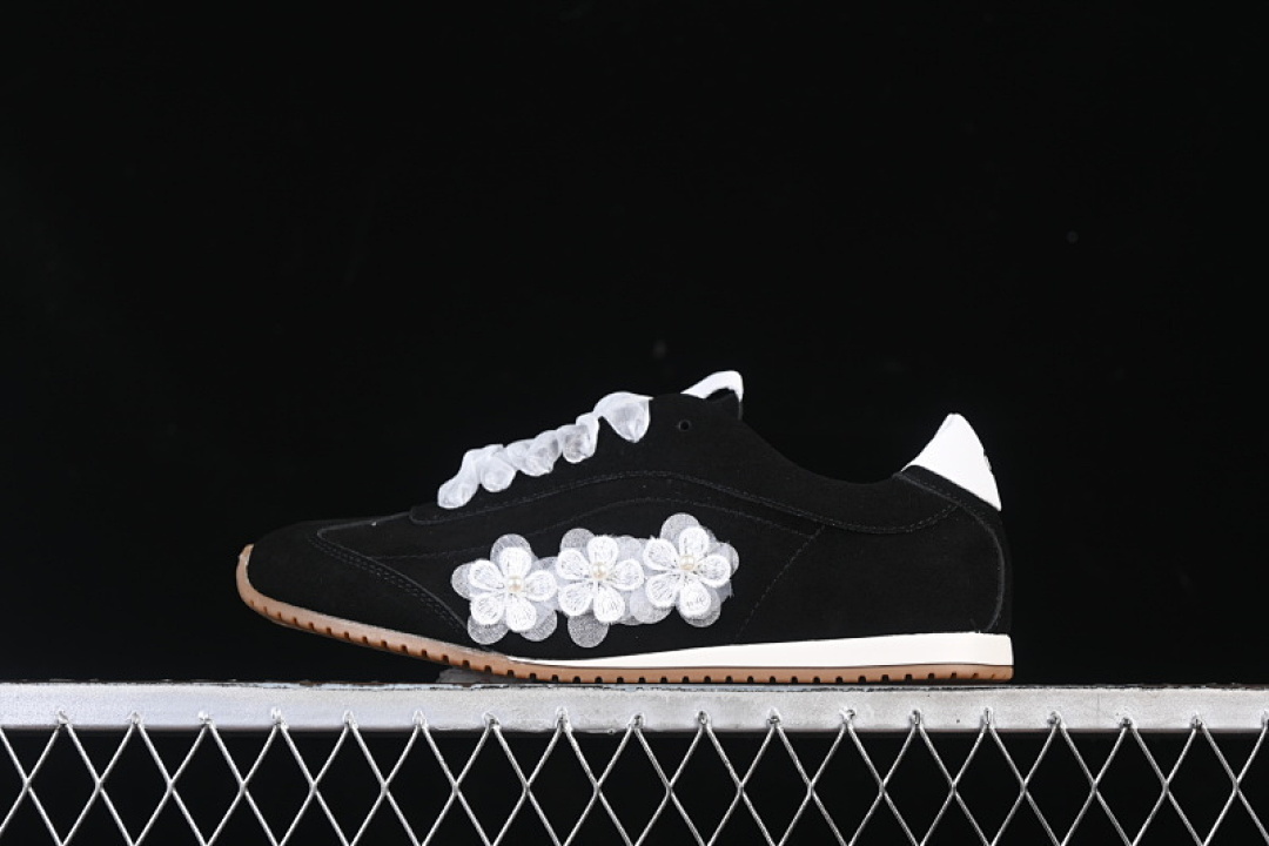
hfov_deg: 27.0
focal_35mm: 75
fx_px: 2644
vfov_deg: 18.2
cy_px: 423
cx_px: 634
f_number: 6.3
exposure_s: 1/60
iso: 160
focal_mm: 50
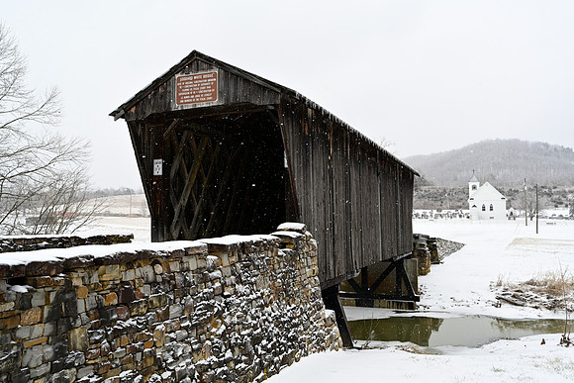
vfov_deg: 43.6
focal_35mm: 30
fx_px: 478
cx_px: 287
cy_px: 192
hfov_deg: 61.9
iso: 100
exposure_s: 1/100
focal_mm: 30
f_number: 8
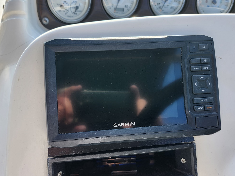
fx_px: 190
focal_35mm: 28
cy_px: 85
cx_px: 114
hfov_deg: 63.4
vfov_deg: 49.7
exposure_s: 1/274
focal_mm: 5.54
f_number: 1.8
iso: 25
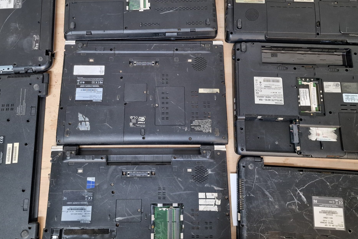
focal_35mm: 33
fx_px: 328
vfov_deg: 39.8
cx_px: 172
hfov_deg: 57.2
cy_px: 94
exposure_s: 1/50
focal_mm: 6.4
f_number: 1.8
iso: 500
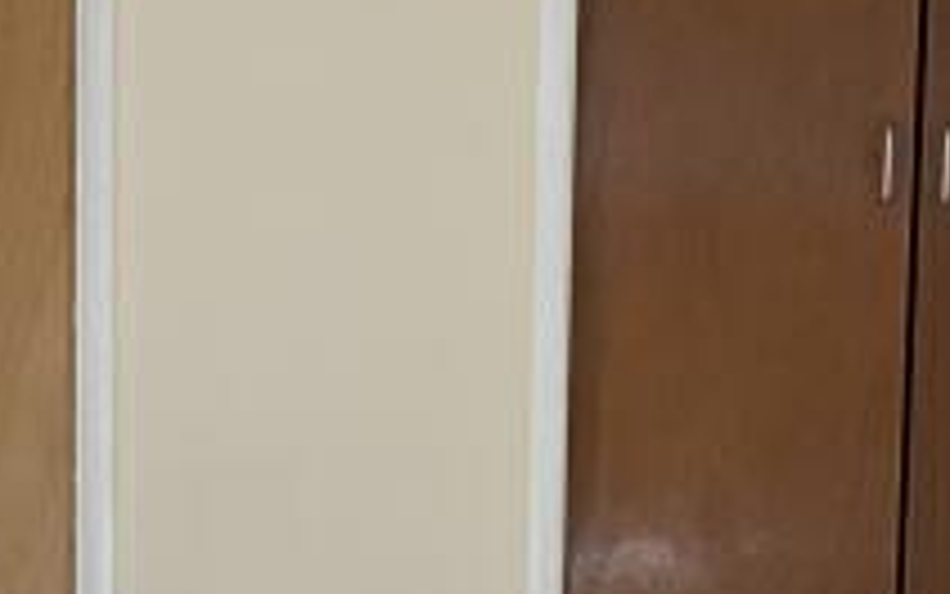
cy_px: 590
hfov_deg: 14.0
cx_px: 360
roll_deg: -1.1
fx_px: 3859
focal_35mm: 149
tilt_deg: -8.7
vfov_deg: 8.8
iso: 50
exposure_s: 1/50
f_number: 1.8
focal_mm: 3
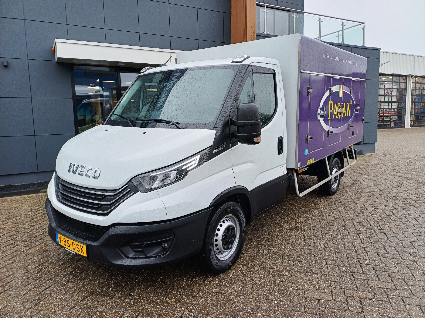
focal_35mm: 25
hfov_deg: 69.4
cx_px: 212
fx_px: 307
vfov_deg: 54.9
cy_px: 159
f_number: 1.8
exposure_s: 1/191
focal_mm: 4.65
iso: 50
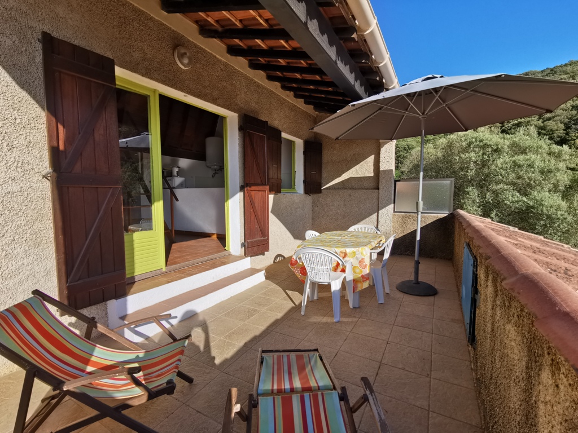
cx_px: 289
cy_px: 216
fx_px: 267
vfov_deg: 78.1
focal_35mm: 16
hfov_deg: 94.5
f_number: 2.2
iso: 50
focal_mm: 2.35
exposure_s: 1/1129
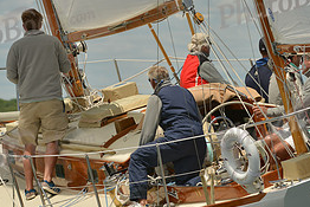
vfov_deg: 3.1
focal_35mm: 442
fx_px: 3808
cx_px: 157
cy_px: 76
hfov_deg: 4.7
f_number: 7.1
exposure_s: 1/1000
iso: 200
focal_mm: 200
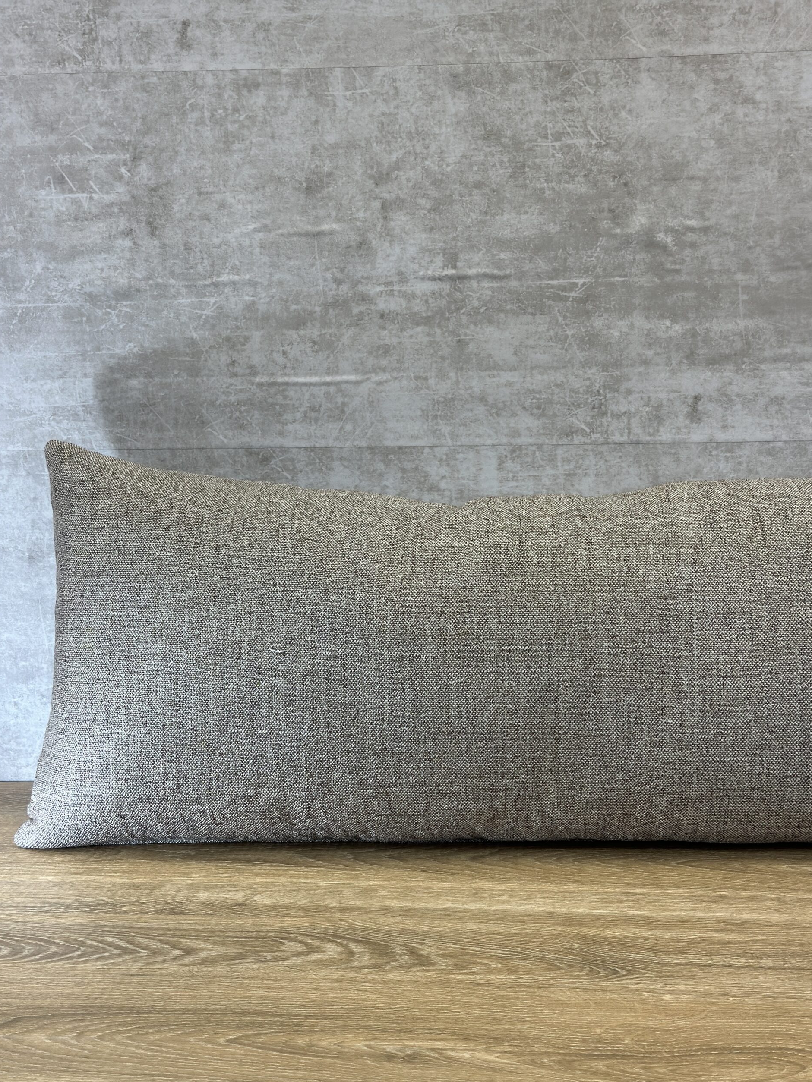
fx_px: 1533
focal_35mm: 49
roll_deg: +1.2
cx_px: 410
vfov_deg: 38.9
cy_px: 551
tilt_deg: -9.2
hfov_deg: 29.7
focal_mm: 6.86
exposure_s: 1/181
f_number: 1.78
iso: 80
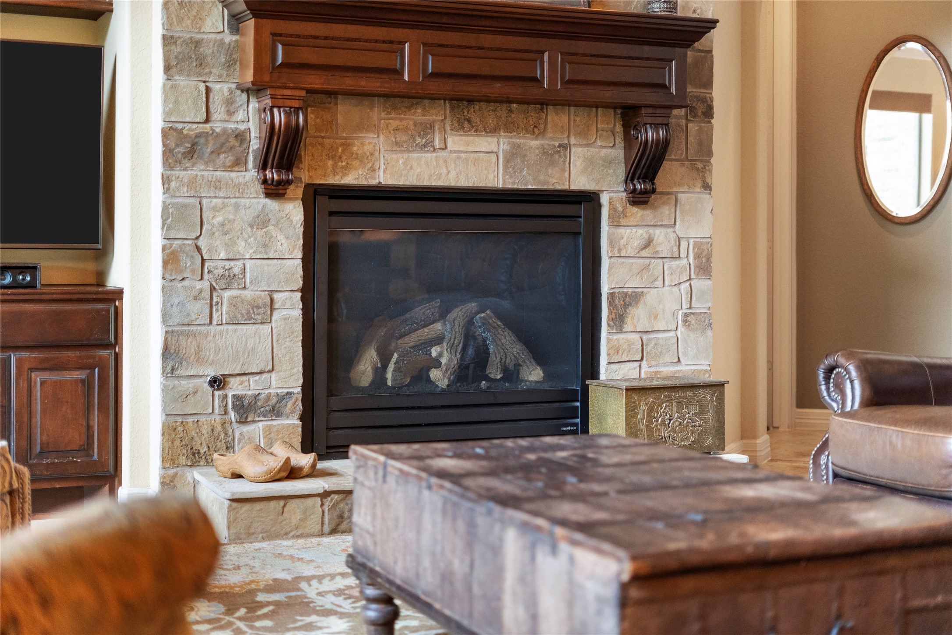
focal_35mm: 50
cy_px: 318
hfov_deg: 39.6
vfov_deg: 27.0
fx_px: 1322
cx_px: 476
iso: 2500
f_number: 2
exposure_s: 1/200
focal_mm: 50
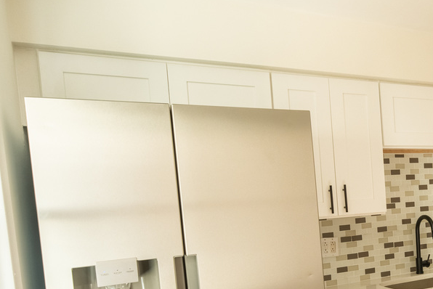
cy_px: 221
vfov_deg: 34.3
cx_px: 432
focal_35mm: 38
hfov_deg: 43.5
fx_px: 457
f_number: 7.1
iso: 800
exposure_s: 1/1250
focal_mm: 14
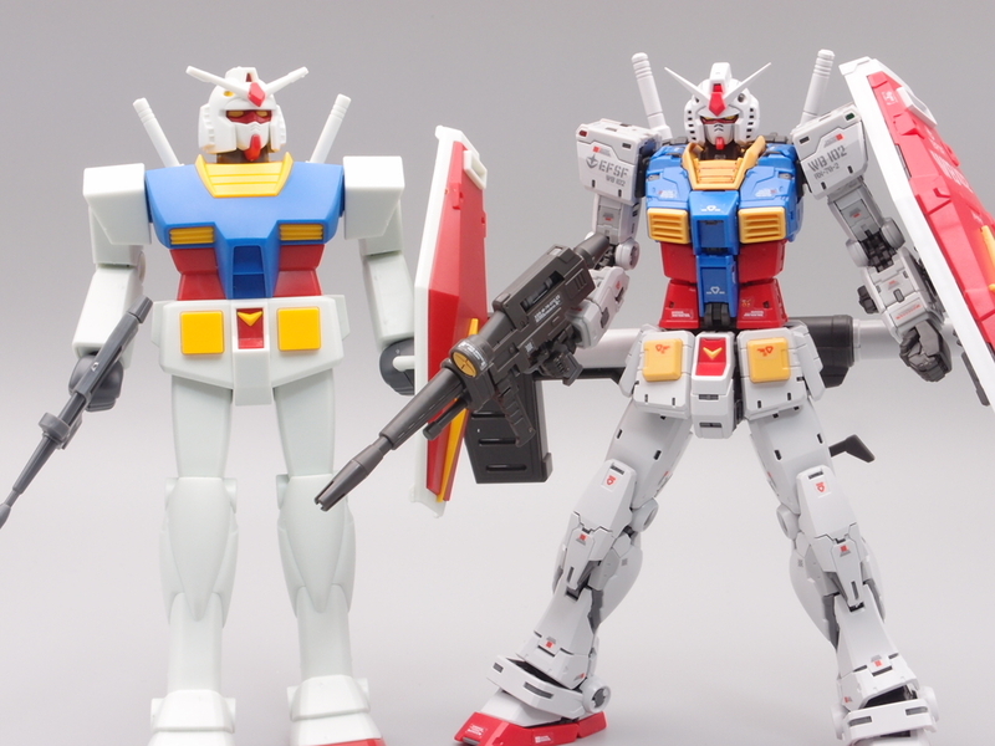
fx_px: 1868
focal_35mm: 65
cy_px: 373
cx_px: 498
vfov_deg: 22.6
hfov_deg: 29.8
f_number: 8
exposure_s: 1/5
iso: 100
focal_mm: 14.05
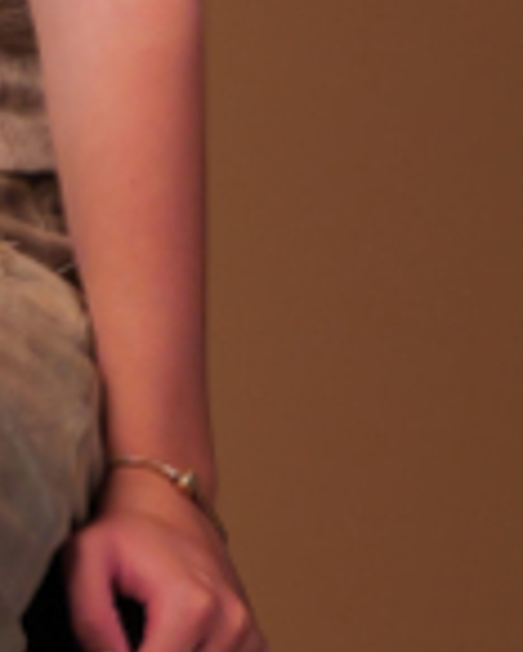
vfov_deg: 7.1
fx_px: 5238
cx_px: -559
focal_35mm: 271
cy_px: 458
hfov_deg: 5.6
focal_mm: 19
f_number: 4
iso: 320
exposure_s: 1/160
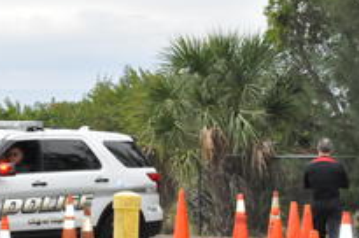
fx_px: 2678
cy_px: 168
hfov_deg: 7.7
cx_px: 72
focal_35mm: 269
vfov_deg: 5.1
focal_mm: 92
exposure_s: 1/200
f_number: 22
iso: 3200
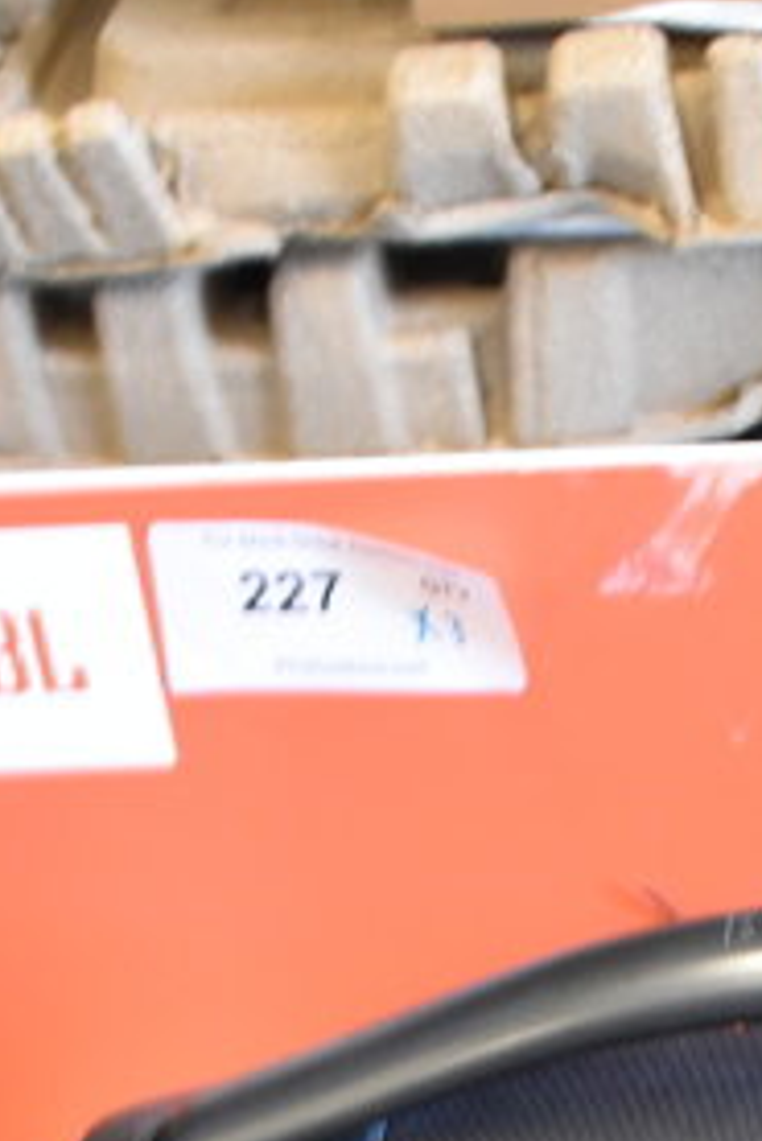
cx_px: 886
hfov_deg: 12.3
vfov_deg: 17.2
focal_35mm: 109
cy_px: 1637
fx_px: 3456
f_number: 3.8
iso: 1600
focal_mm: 22
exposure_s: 1/30
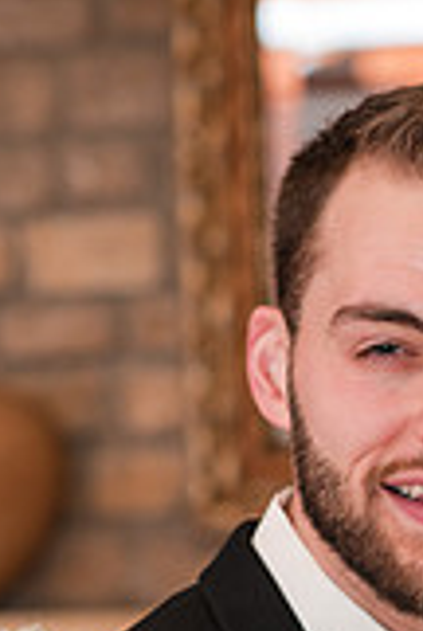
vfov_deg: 8.5
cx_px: 525
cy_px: 878
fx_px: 4159
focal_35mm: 237
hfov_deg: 5.8
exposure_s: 1/125
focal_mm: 85
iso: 400
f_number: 3.5
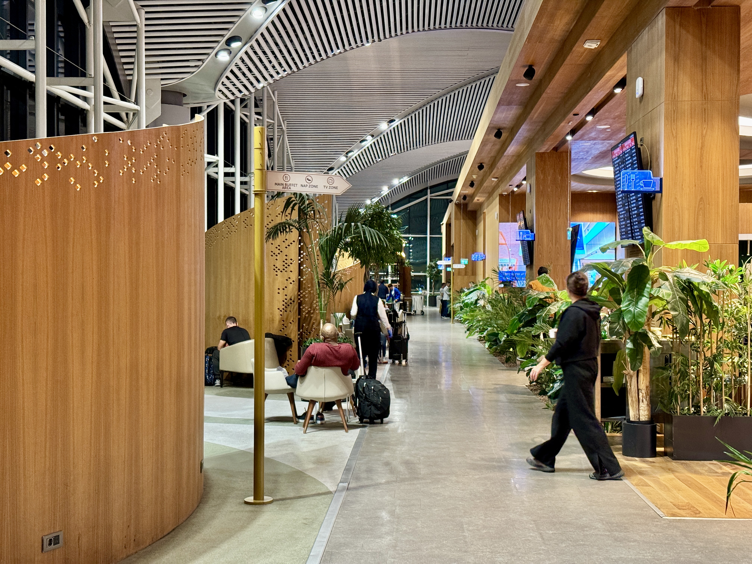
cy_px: 282
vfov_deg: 30.3
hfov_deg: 39.7
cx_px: 376
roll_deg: -0.8
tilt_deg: -0.2
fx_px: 1043
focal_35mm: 48
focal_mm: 6.86
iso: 320
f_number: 1.78
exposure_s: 1/33
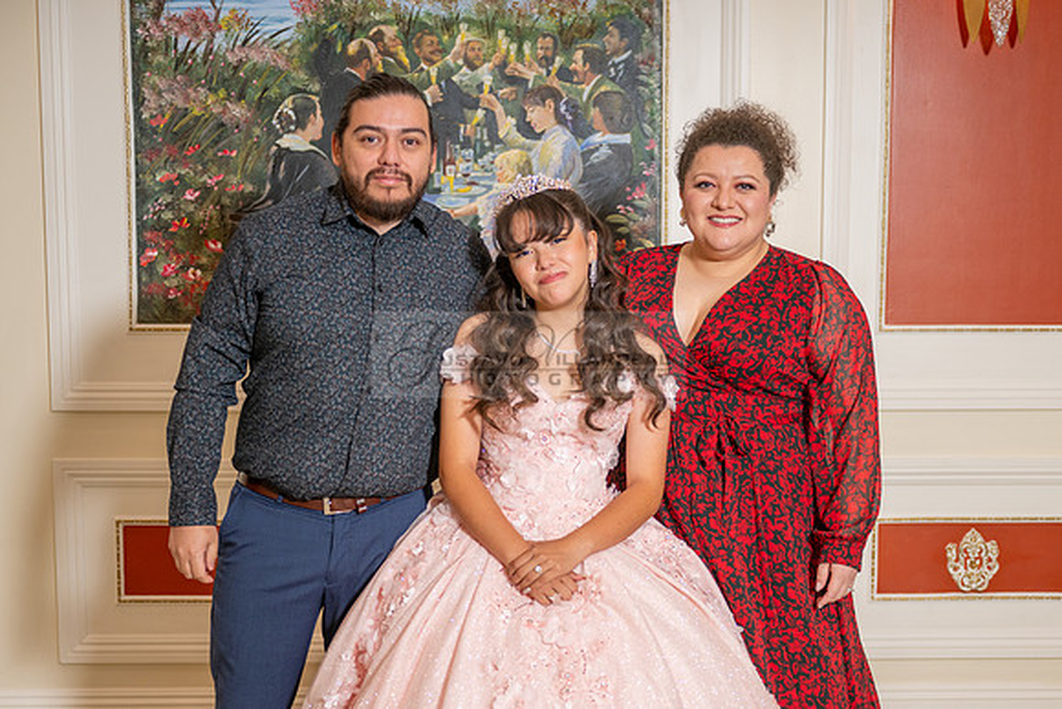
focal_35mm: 57
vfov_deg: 23.6
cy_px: 424
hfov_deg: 34.7
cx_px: 589
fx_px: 1695
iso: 320
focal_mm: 48
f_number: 2.8
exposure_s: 1/200
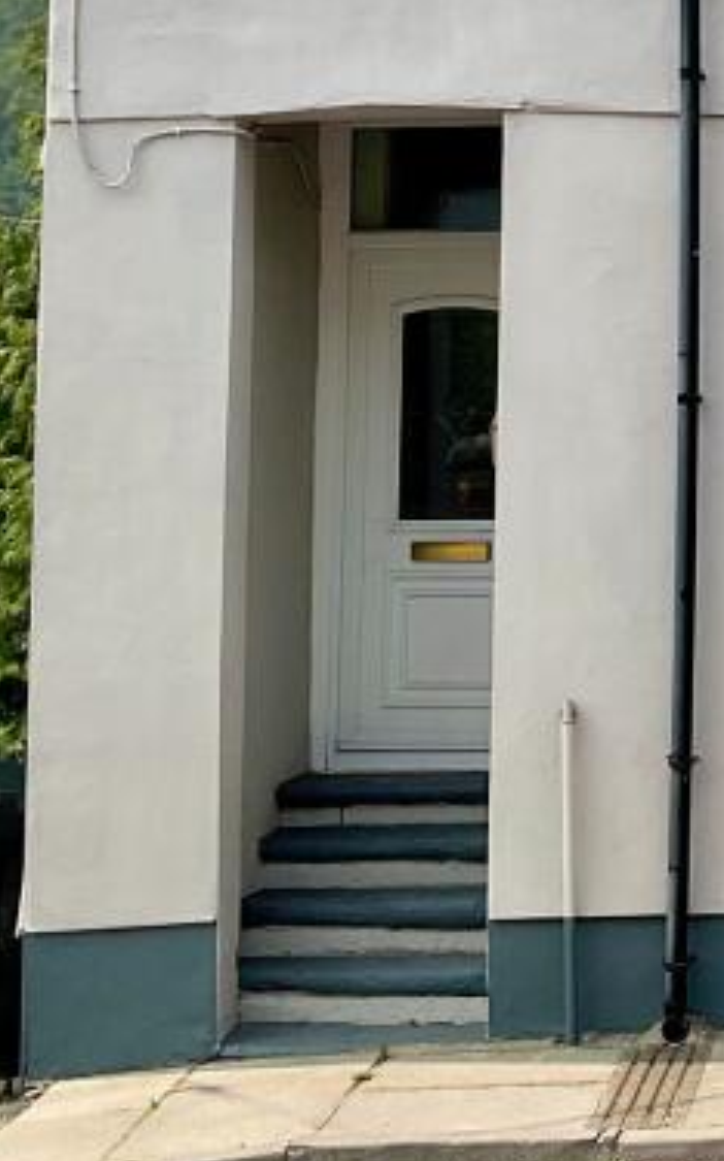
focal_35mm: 84
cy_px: 115
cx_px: 885
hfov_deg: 15.0
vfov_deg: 24.0
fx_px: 2655
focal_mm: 3
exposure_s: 1/1786
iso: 16
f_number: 1.8
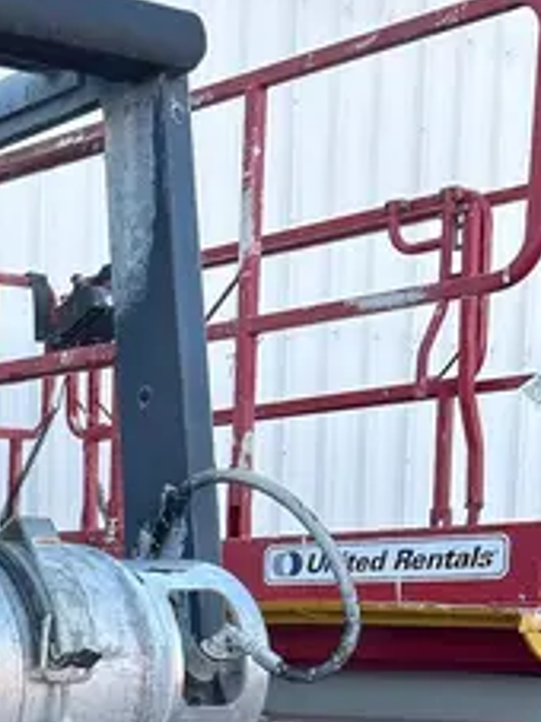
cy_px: 921
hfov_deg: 16.2
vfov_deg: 21.3
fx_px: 1752
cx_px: -235
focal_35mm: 84
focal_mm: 5.7
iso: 50
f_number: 1.5
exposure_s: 1/476
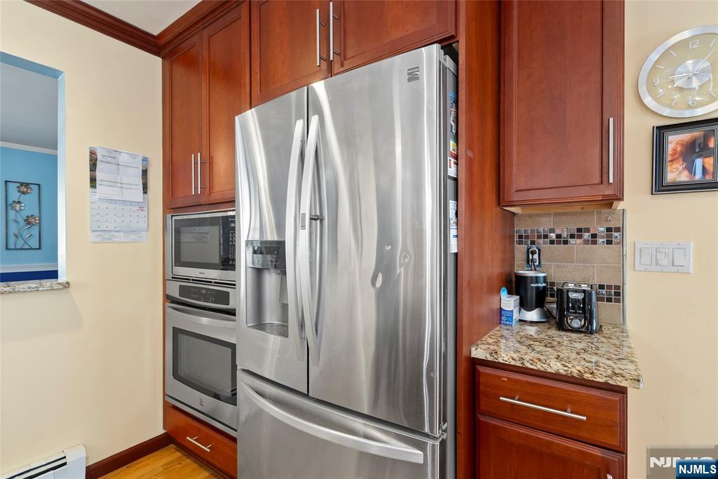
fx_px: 319
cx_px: 359
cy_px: 240
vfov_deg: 73.8
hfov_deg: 96.7
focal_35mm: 16
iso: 160
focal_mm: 16
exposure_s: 2
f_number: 9
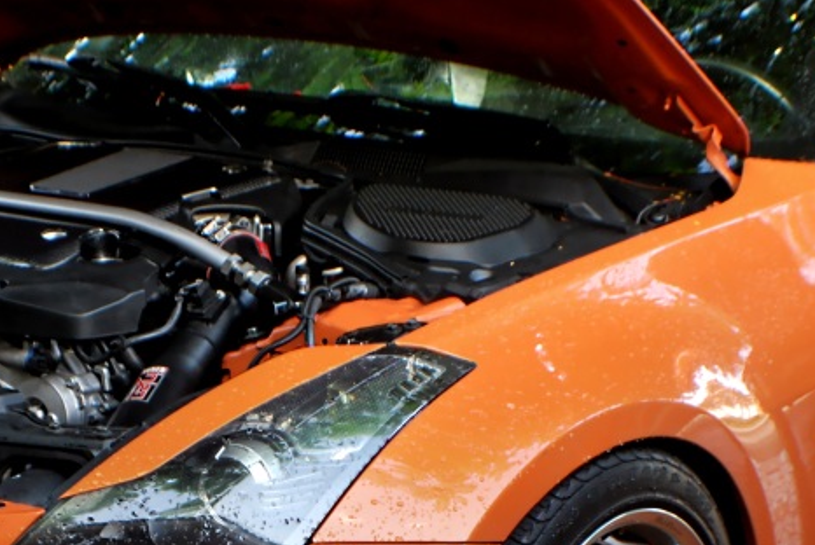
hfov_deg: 11.3
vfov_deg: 7.6
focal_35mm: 181
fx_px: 4105
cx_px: 216
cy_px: 513
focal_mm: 55
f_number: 5.6
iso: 280
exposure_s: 1/30
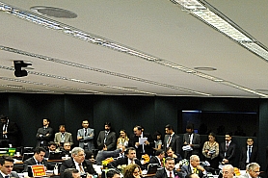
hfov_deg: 30.3
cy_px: 200
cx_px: 306
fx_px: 432
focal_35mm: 58
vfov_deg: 22.0
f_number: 7.1
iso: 3200
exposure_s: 1/100
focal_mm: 24
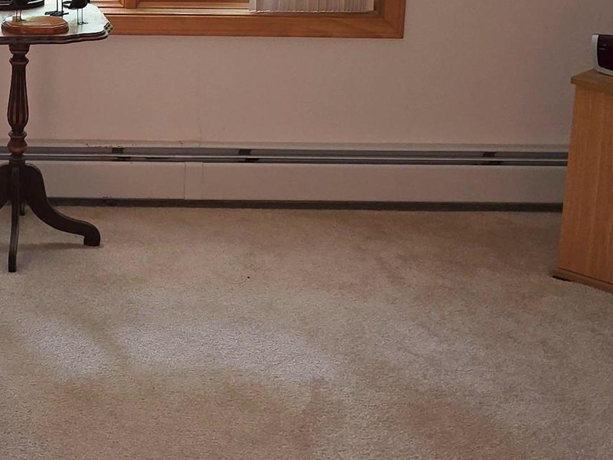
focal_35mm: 82
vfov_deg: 17.3
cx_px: -95
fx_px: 1452
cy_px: -55
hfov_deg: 22.3
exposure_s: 1/40
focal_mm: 6.3
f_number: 1.7
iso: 100
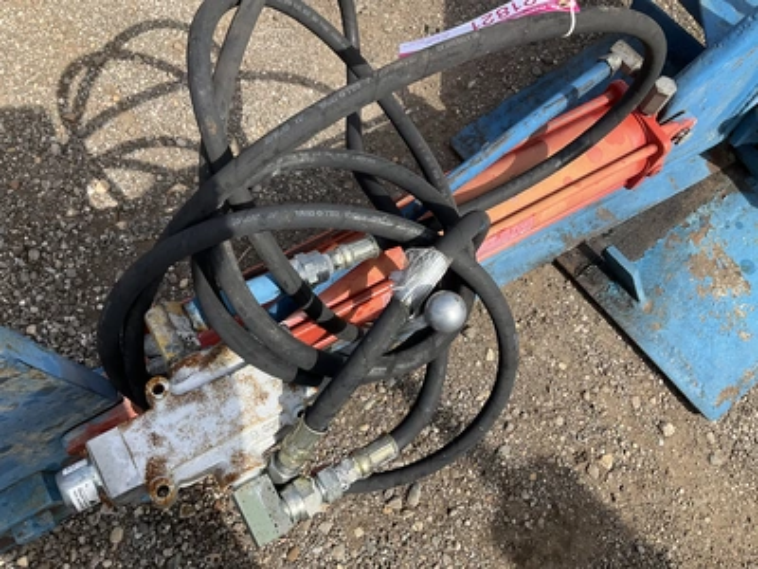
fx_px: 635
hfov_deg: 61.7
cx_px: 379
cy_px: 284
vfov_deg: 48.2
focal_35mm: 29
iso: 25
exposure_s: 1/944
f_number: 1.8
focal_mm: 3
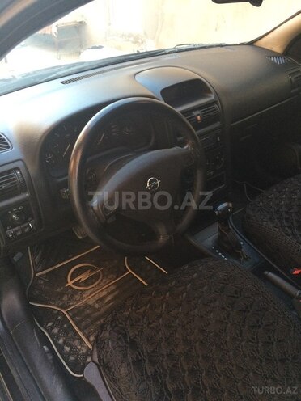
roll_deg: +2.4
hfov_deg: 48.2
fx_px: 336
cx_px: 150
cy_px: 200
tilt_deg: -35.4
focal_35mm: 29
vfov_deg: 61.7
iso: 200
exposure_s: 1/33
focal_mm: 4.15
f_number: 2.2
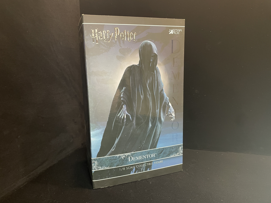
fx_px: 204
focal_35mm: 26
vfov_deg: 53.1
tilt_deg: -9.2
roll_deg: +2.2
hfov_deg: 67.3
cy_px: 102
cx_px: 136
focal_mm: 4.2
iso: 500
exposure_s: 1/33
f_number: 1.6
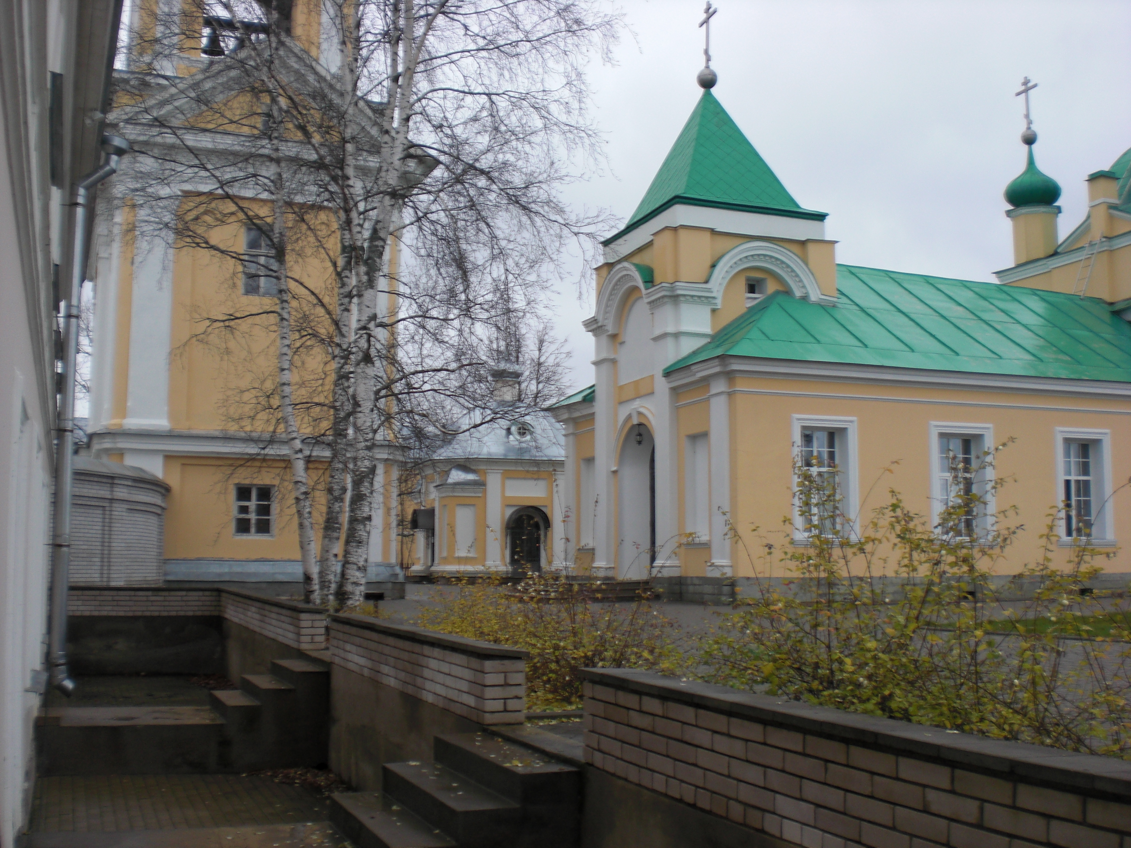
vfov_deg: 37.7
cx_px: 566
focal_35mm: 38
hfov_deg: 49.0
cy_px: 424
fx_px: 1242
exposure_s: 1/125
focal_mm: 6.3
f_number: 3.1
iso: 64
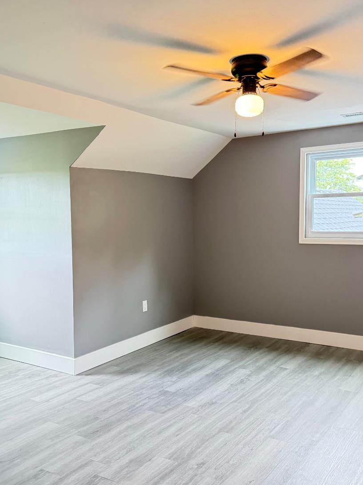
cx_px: 205
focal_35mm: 33
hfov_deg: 42.8
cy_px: 243
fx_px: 461
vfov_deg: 55.4
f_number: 1.78
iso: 400
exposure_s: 1/60
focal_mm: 6.76
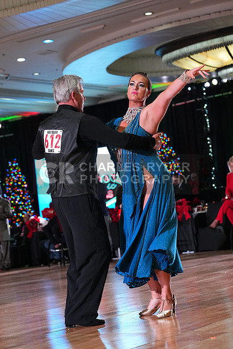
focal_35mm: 87
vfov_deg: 23.4
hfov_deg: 15.7
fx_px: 844
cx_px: 116
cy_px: 174
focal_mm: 87
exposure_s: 1/400
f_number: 5
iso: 6400
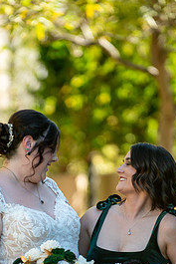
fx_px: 2483
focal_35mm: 339
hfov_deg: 4.1
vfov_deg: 6.1
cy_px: 214
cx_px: 69
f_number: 2.8
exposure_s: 1/1600
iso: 400
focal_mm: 200
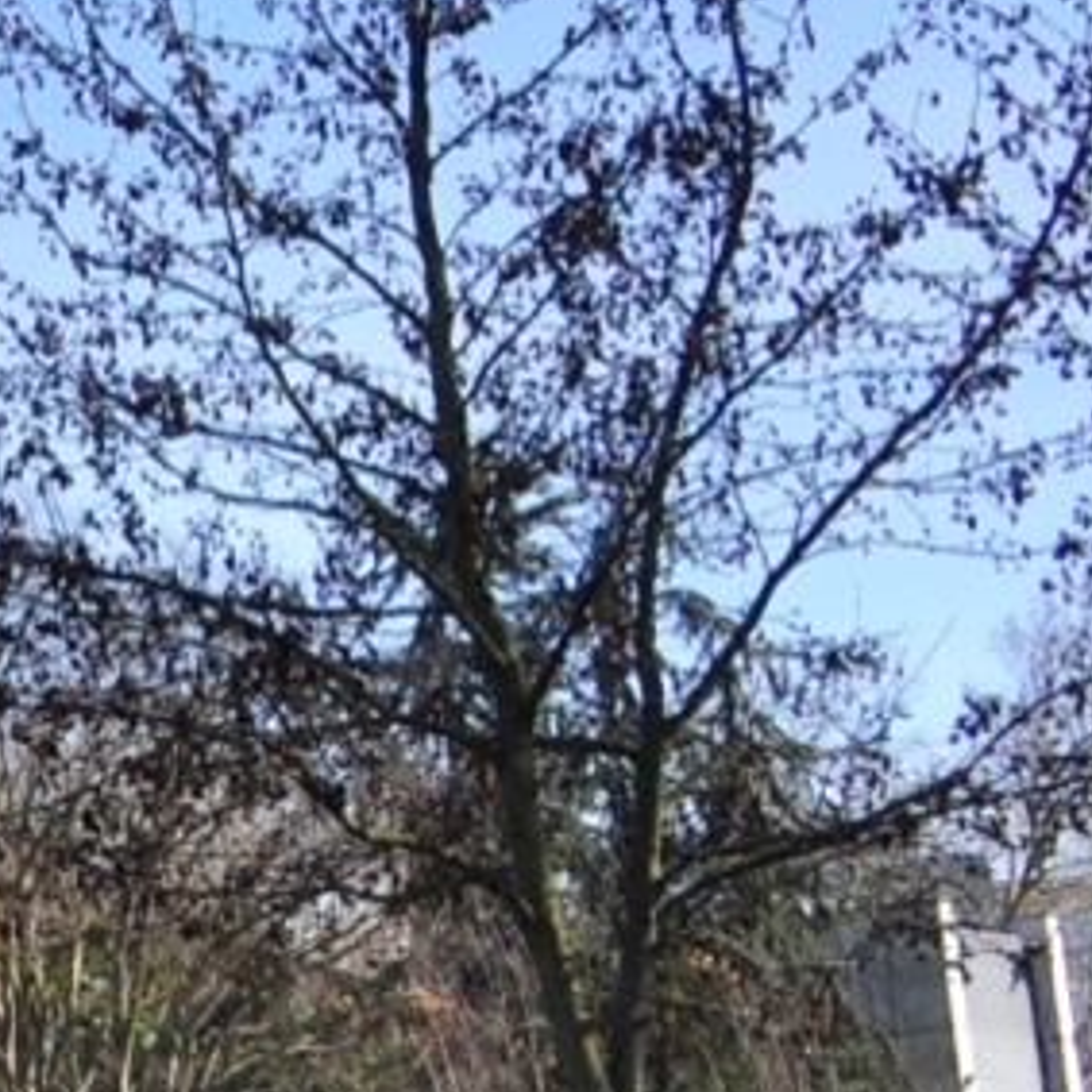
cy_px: 220
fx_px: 5782
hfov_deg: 8.3
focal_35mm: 162
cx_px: -2616
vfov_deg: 10.8
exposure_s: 1/320
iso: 200
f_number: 9
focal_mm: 18
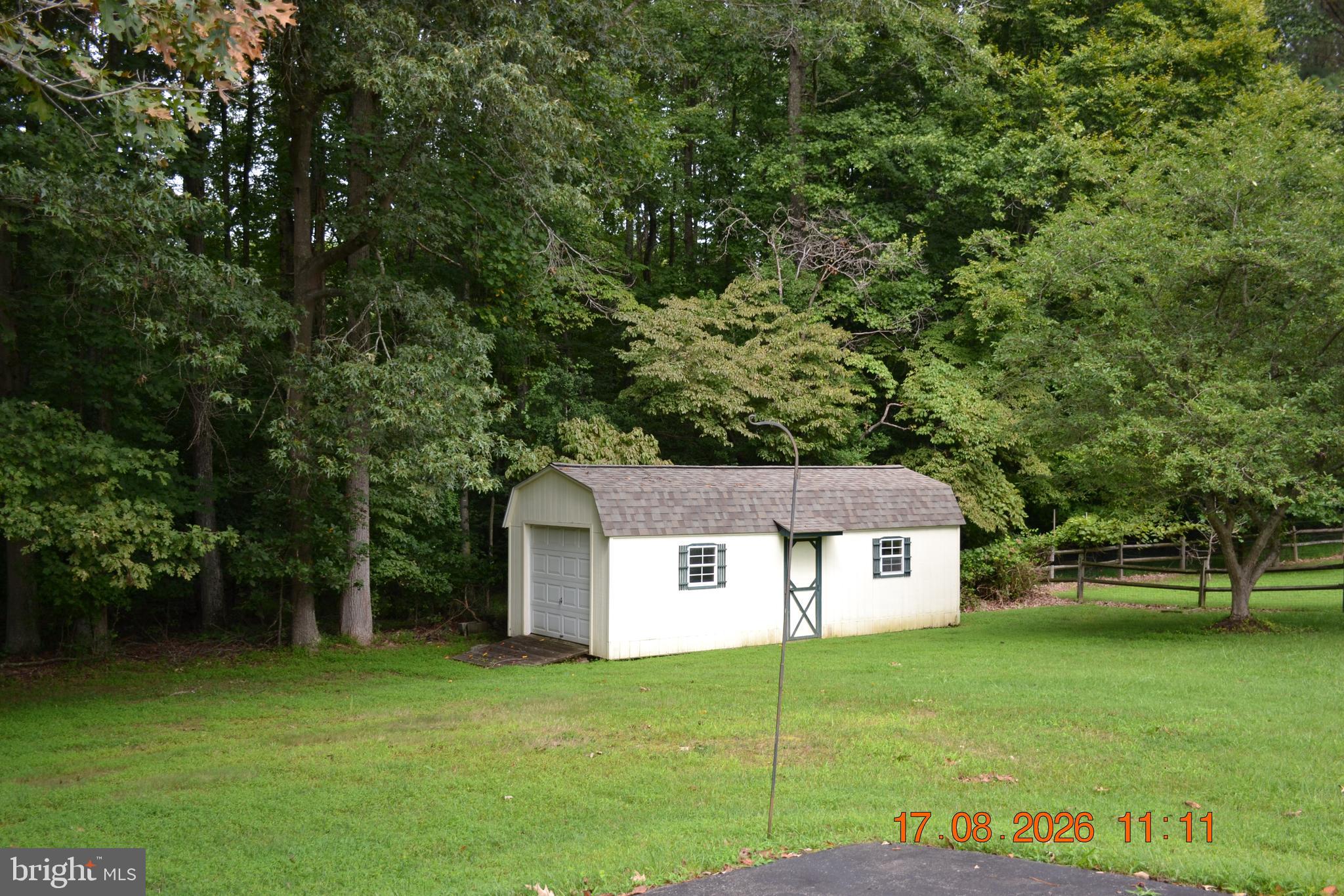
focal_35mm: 33
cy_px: 448
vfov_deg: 40.0
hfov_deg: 57.2
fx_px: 1232
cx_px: 672
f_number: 4
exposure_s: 1/200
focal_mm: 22
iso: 100
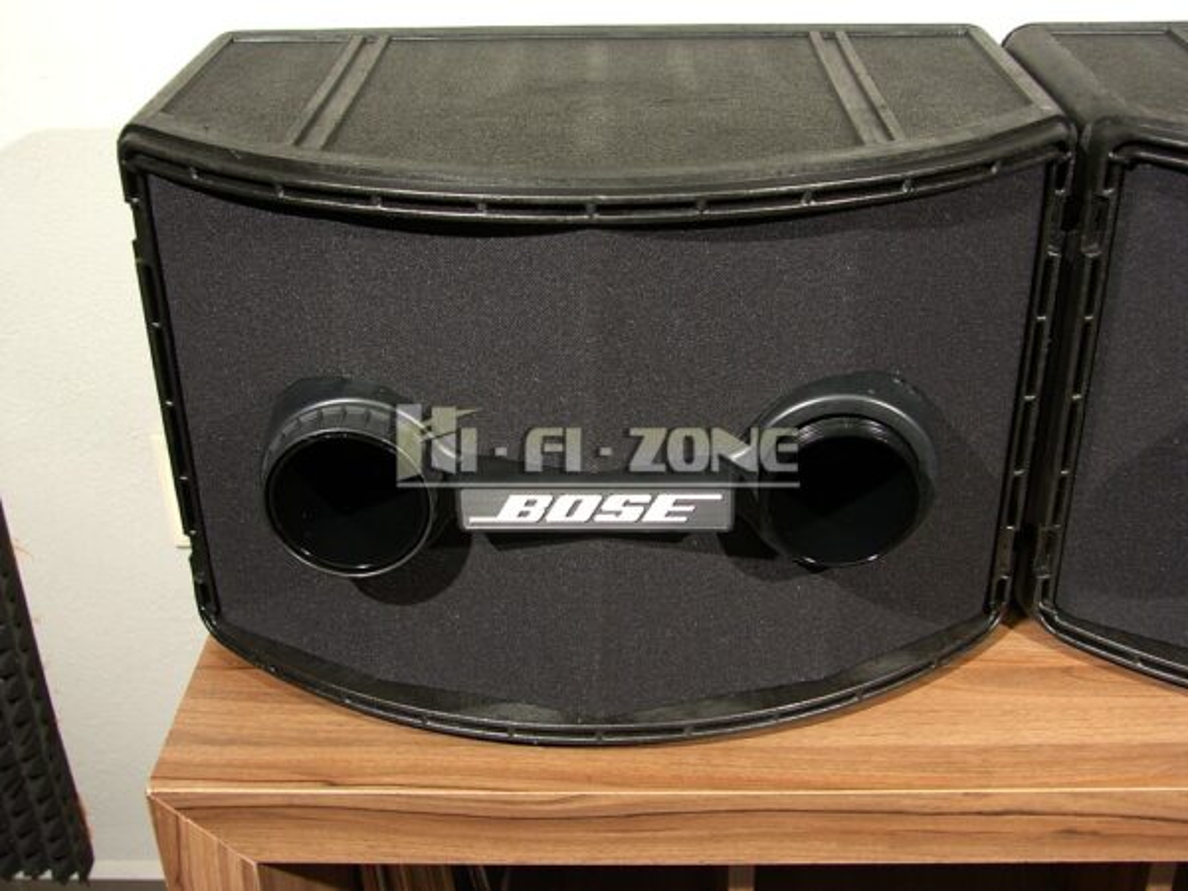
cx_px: 594
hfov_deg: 46.8
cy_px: 446
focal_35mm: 40
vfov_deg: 36.0
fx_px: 1373
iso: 50
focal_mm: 10.3
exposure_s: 1/40
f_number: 2.5
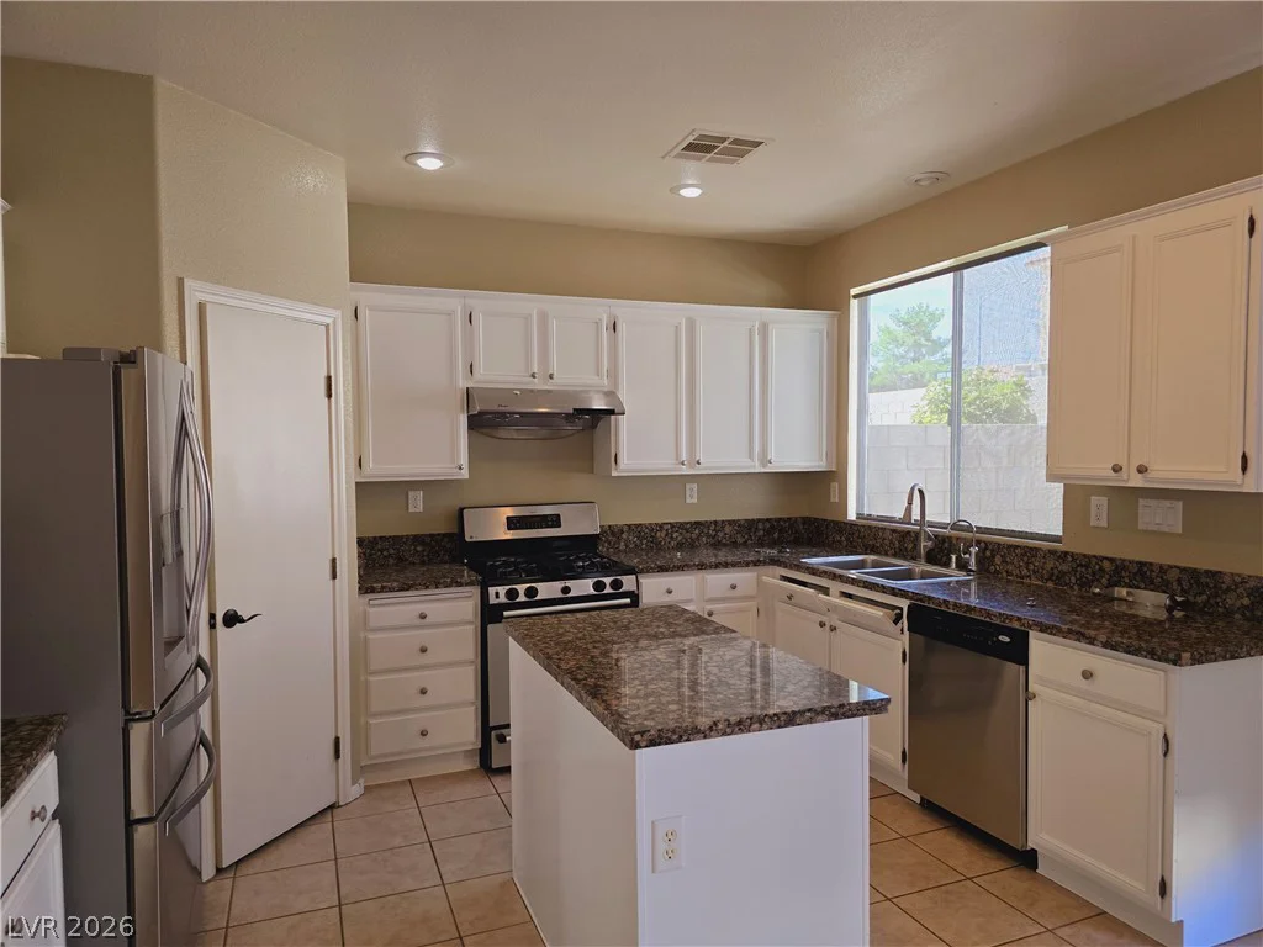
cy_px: 474
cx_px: 632
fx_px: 839
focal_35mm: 23
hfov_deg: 73.9
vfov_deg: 58.9
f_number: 1.7
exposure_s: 1/120
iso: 125
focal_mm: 6.3
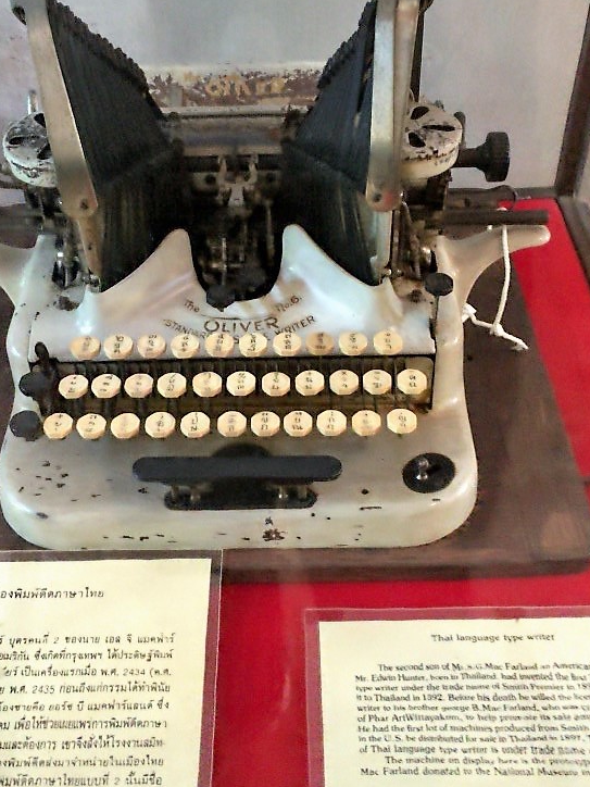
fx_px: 932
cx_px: 271
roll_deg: +2.6
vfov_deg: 45.7
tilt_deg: -42.0
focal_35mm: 41
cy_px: 354
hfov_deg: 35.1
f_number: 2.2
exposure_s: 1/30
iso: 1600
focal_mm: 4.15
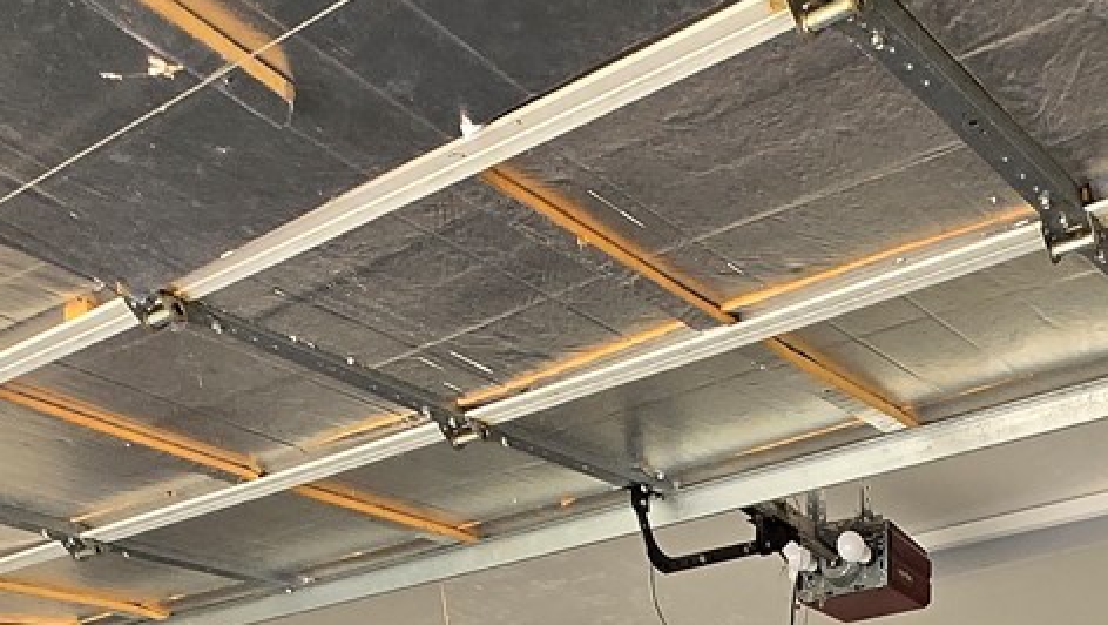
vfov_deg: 17.2
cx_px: 977
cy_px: 1292
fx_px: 1411
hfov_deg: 40.0
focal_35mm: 48
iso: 80
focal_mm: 1.7
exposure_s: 1/359
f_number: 2.2
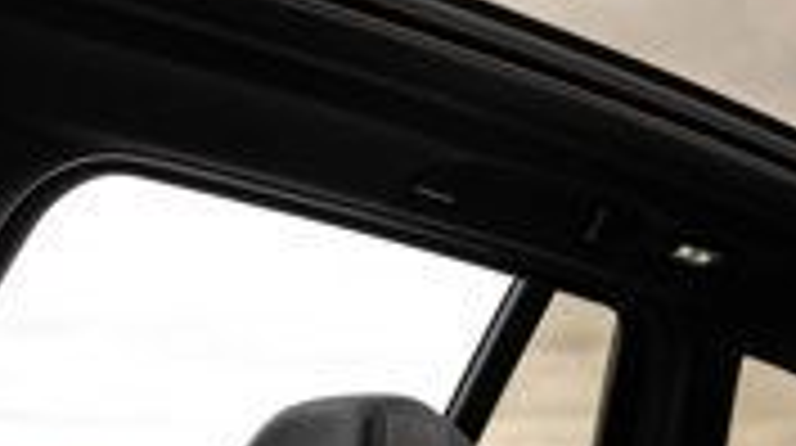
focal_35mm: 91
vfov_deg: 13.1
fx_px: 1918
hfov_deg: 22.9
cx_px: 711
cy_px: 25
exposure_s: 1/200
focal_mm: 24
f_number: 6.3
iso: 640
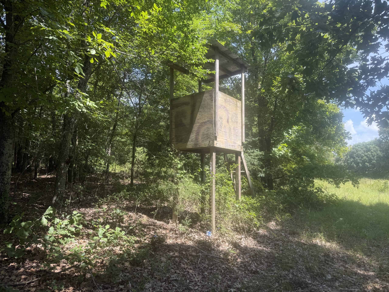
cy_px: 146
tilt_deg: +9.1
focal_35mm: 24
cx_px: 194
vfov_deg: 56.8
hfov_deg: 71.6
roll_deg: +0.6
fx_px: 270
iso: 80
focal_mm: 6.76
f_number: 1.78
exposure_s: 1/683
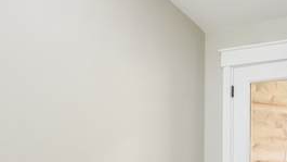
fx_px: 616
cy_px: 166
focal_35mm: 81
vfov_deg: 14.6
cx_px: 217
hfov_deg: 25.9
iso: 400
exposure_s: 1/6
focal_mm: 16
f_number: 9
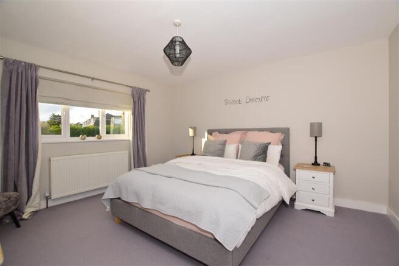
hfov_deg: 100.4
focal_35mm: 15
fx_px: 166
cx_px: 200
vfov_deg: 77.3
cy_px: 133
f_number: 7.1
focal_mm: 10
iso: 400
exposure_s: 1/200
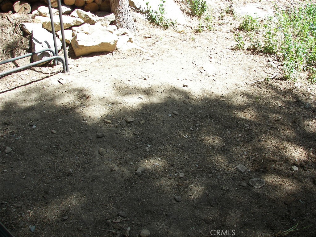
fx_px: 329
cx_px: 158
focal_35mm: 36
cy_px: 118
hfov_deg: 51.4
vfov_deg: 39.7
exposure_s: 1/200
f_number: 2.8
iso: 50
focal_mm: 6
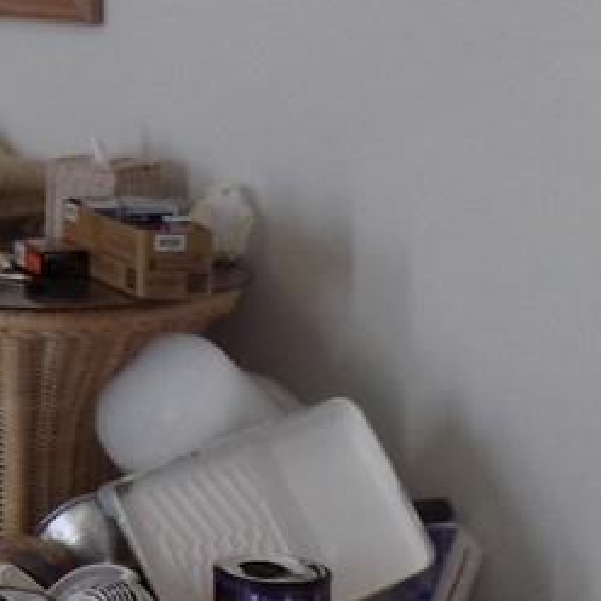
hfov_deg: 11.5
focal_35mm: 131
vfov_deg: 13.0
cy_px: -75
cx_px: -739
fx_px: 2573
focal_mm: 4
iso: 80
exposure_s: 1/30
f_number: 3.1
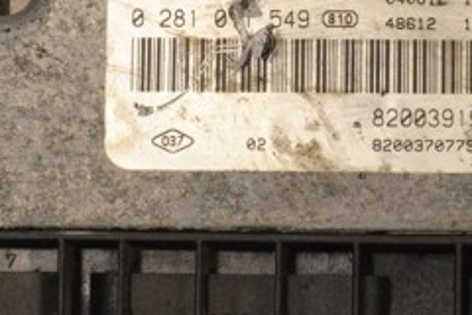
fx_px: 2889
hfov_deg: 9.3
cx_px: 366
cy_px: 69
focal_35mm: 220
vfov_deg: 6.2
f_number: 11
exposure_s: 1/500
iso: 3200
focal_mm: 55
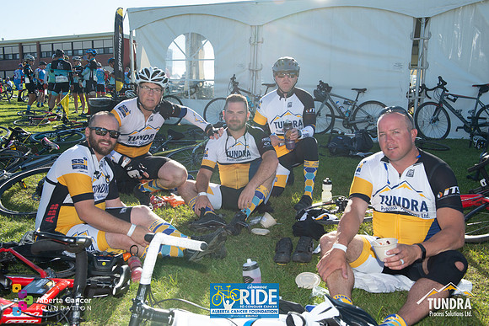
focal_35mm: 36
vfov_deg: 36.9
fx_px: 489
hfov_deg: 53.1
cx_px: 244
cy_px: 163
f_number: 9
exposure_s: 1/400
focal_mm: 36
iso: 320
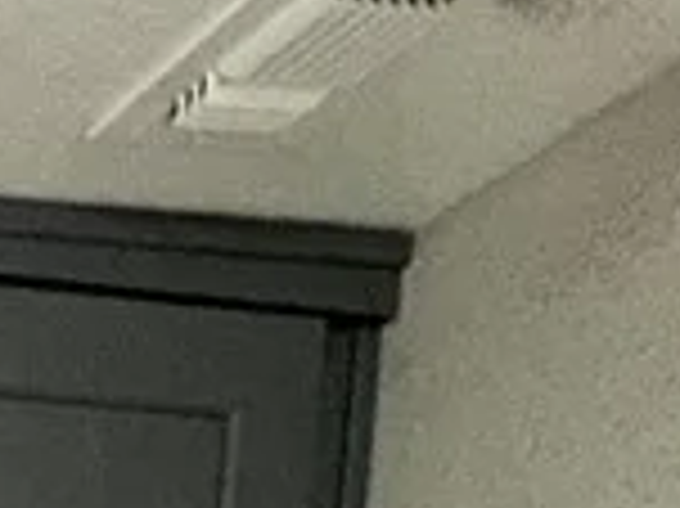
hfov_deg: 14.5
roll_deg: -0.9
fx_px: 1865
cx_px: -896
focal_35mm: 95
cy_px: 1439
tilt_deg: -5.9
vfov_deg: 11.1
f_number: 2.2
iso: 320
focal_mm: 2.22
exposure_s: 1/60
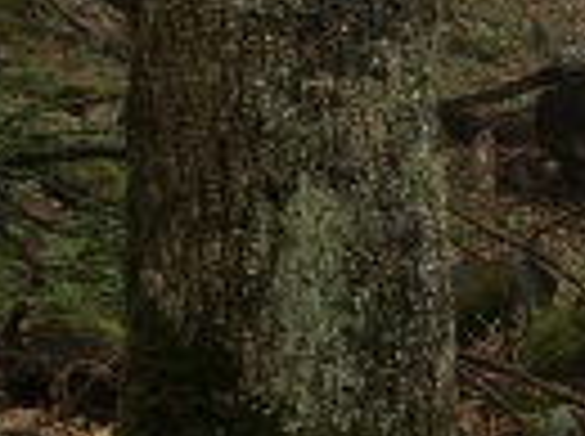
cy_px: 202
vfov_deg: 10.3
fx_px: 2412
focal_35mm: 143
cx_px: 1390
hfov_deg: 11.5
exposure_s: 1/136
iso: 25
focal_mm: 4.15
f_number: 2.2
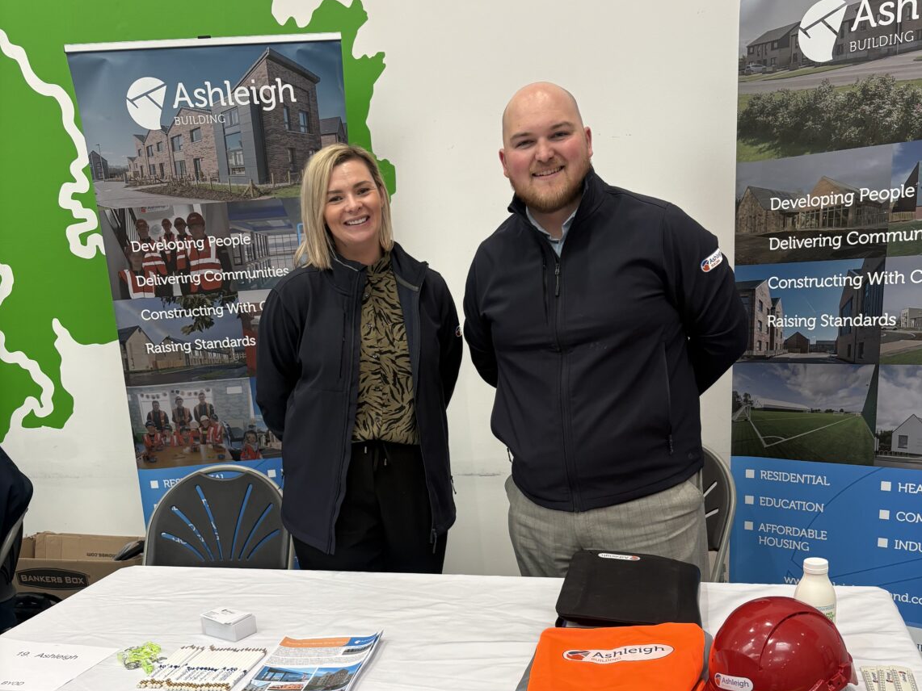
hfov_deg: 52.6
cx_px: 465
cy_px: 504
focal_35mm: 35
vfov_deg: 39.8
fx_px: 932
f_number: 1.6
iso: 100
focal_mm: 5.96
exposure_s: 1/100
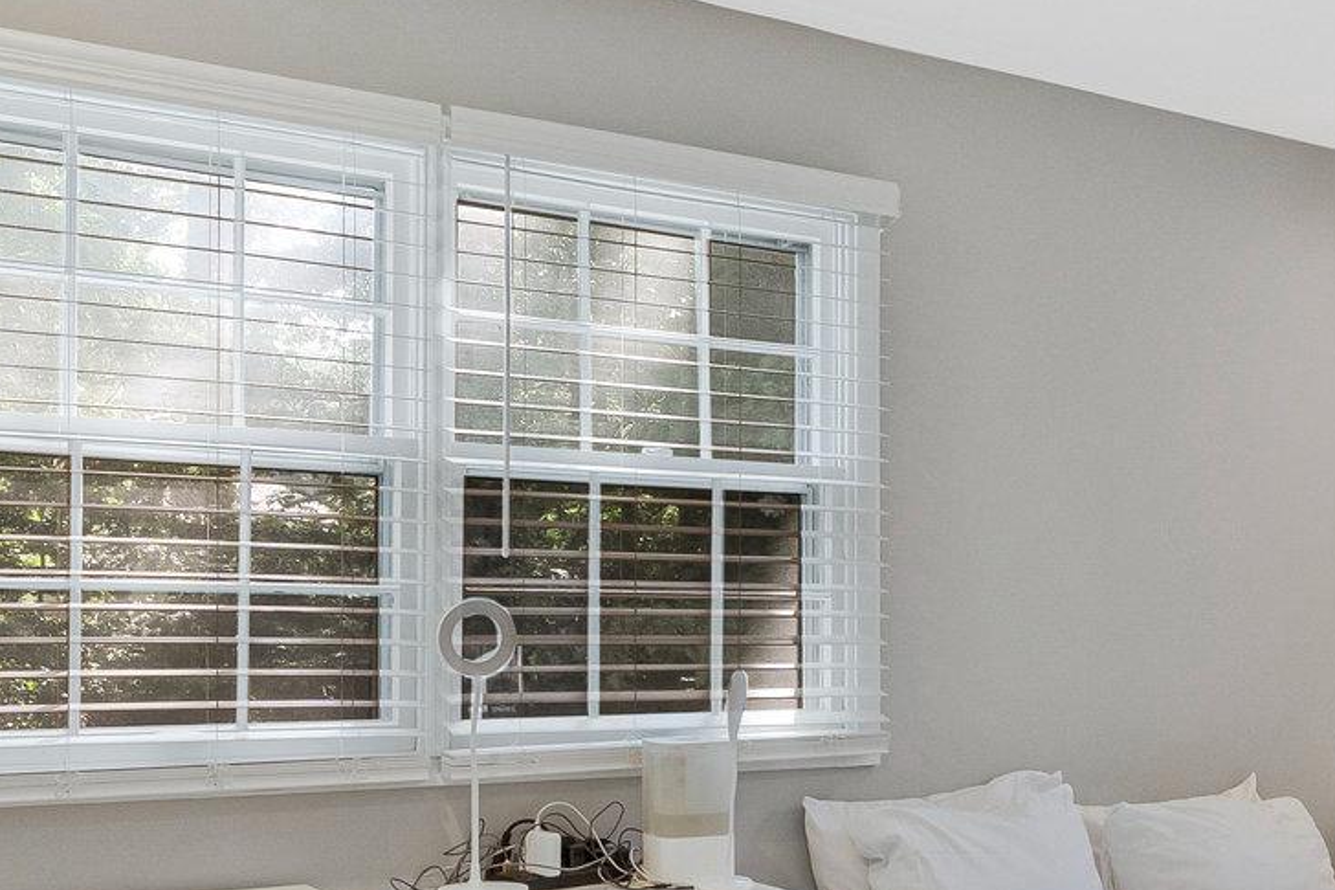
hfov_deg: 42.6
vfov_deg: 29.4
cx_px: 952
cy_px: 673
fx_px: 1668
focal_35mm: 45
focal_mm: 16
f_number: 7.1
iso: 1250
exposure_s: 1/40
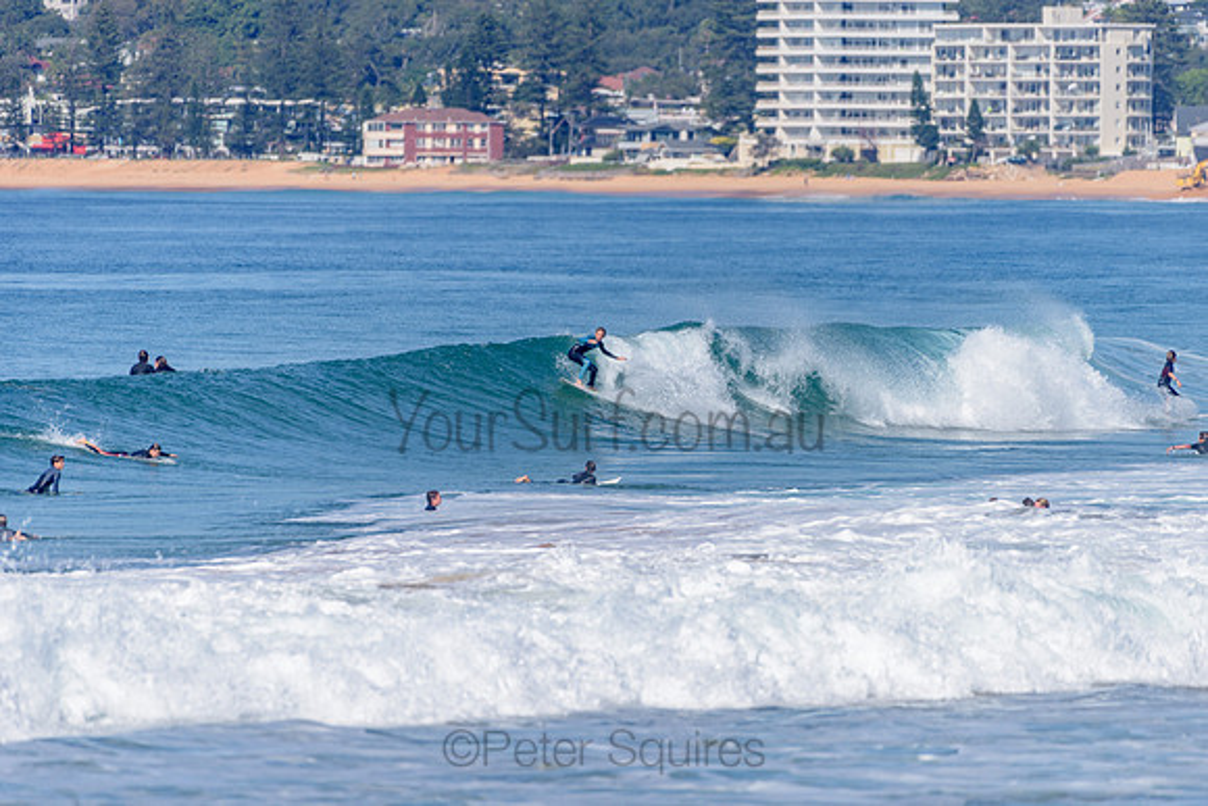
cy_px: 403
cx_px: 604
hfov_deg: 4.1
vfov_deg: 2.8
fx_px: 16781
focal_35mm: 500
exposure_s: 1/2000
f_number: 5.6
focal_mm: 500
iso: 100
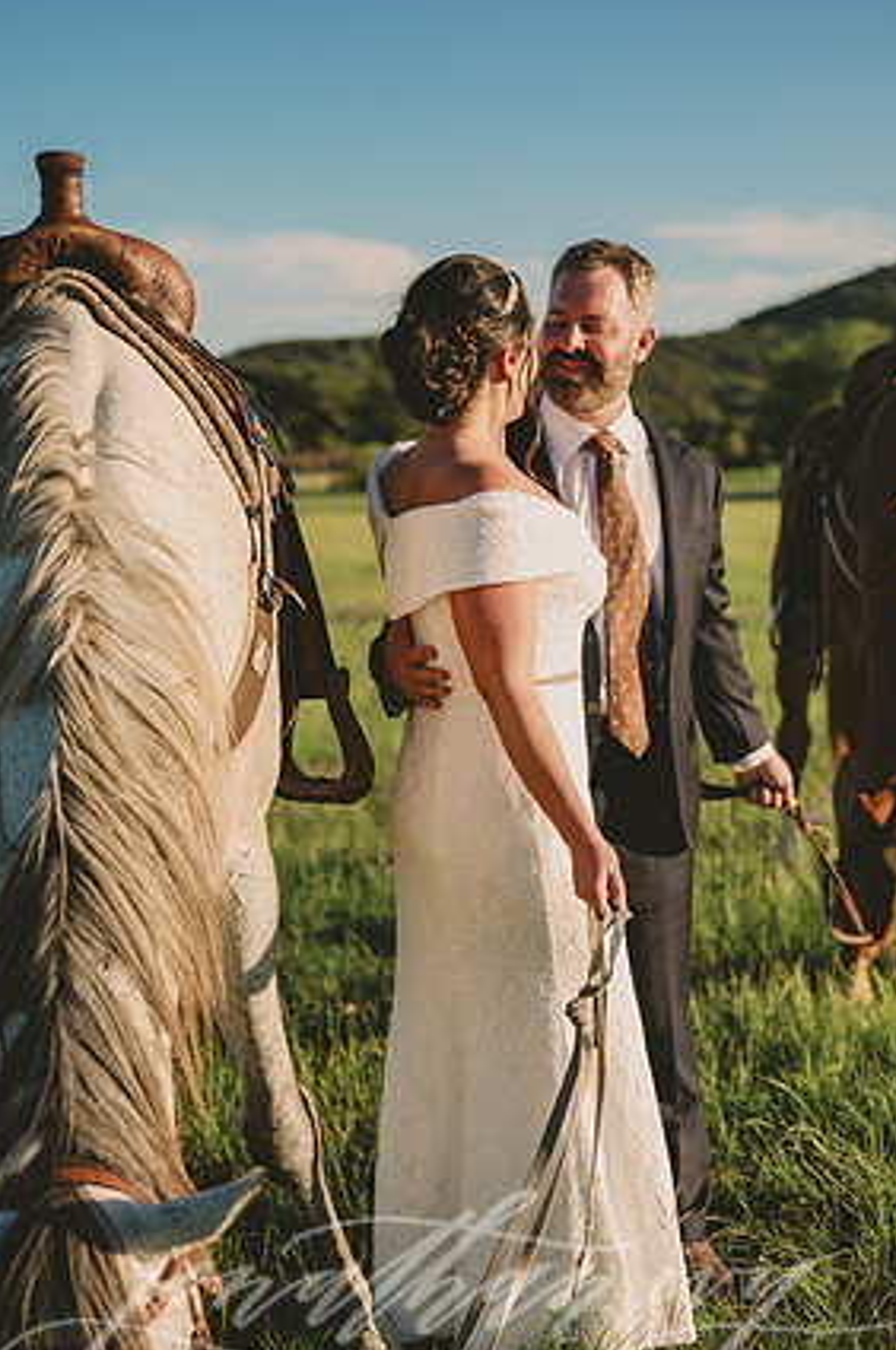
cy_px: 699
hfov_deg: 25.4
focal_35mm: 53
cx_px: 443
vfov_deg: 37.6
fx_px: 1985
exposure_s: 1/1600
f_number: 2.8
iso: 80
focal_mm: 50
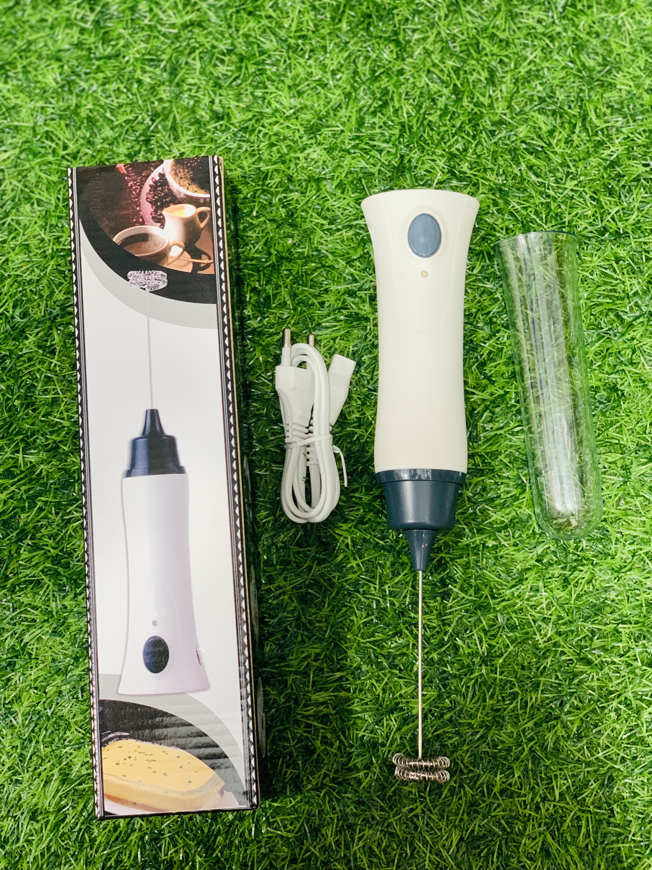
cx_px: 326
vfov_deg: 36.8
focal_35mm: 52
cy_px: 435
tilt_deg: -79.9
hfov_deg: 28.0
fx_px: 1306
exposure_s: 1/60
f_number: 2.4
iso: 125
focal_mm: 6
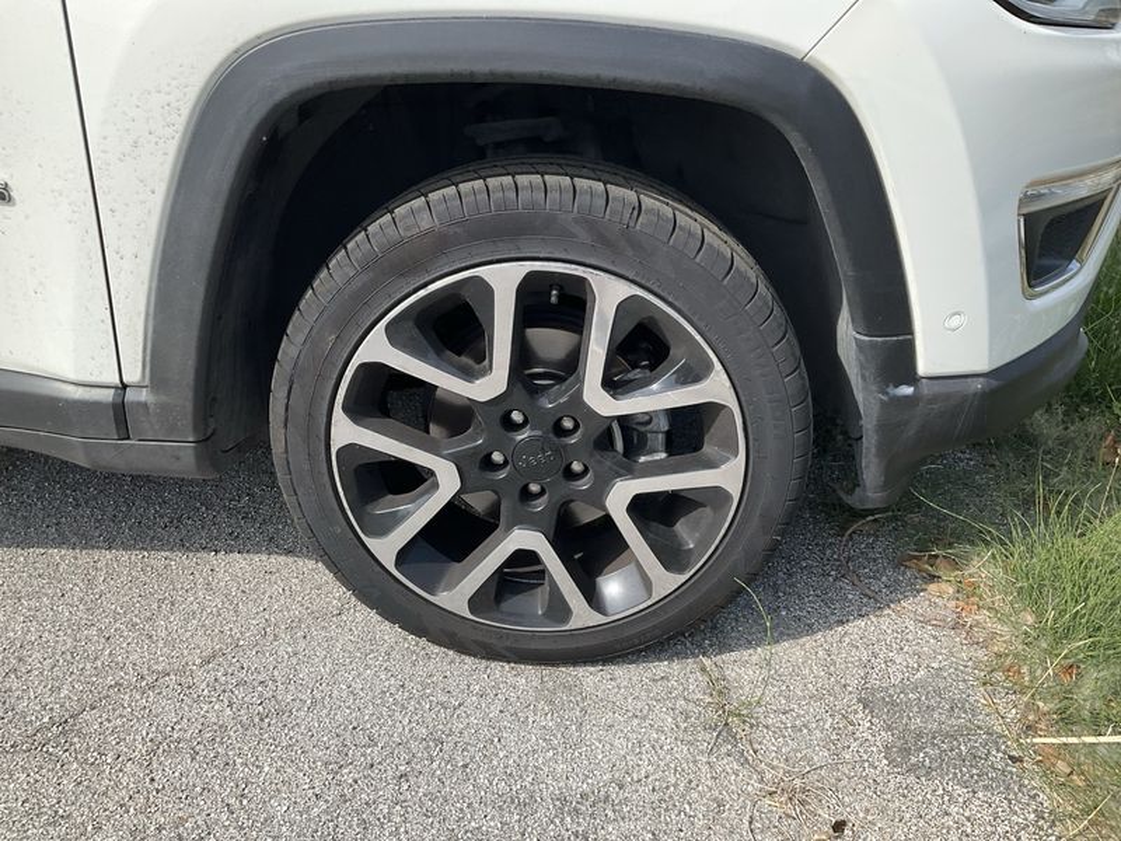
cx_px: 560
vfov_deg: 48.2
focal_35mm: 29
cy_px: 420
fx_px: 939
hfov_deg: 61.7
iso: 25
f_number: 1.8
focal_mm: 3
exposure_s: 1/1221
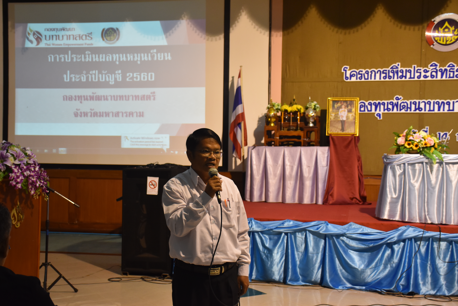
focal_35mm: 48
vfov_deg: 28.1
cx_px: 229
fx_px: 611
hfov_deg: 41.1
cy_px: 153
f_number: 4
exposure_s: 1/60
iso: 1000
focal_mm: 32
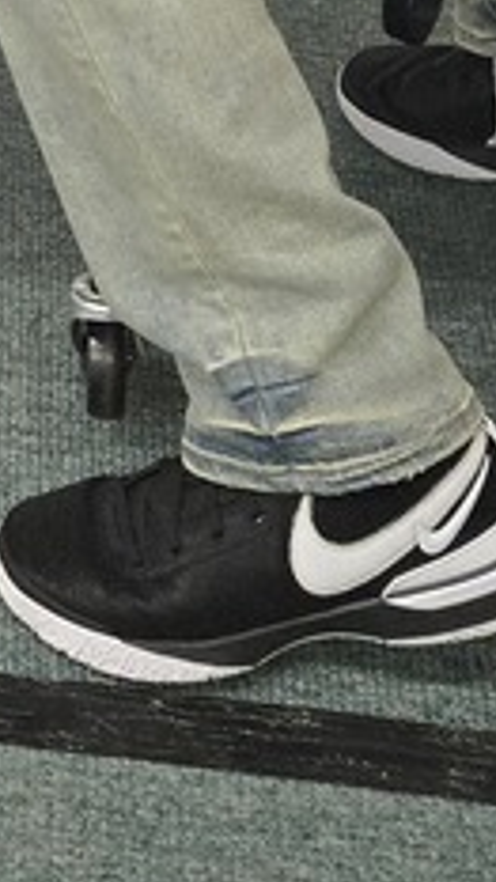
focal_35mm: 110
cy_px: -549
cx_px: -473
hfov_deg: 10.2
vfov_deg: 17.0
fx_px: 2573
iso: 500
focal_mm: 5.4
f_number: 1.8
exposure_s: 1/120
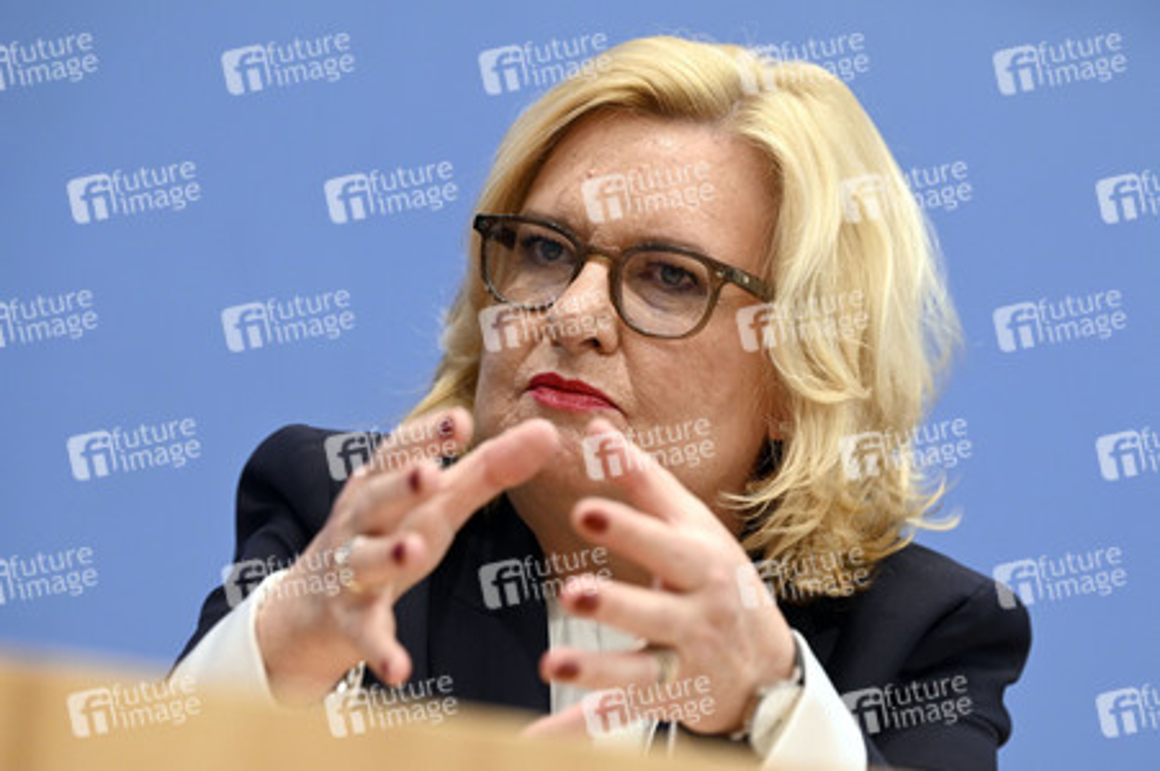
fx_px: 5313
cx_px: 580
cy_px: 386
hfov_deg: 12.5
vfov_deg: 8.3
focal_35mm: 165
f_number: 4.5
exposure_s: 1/400
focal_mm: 165
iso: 2000
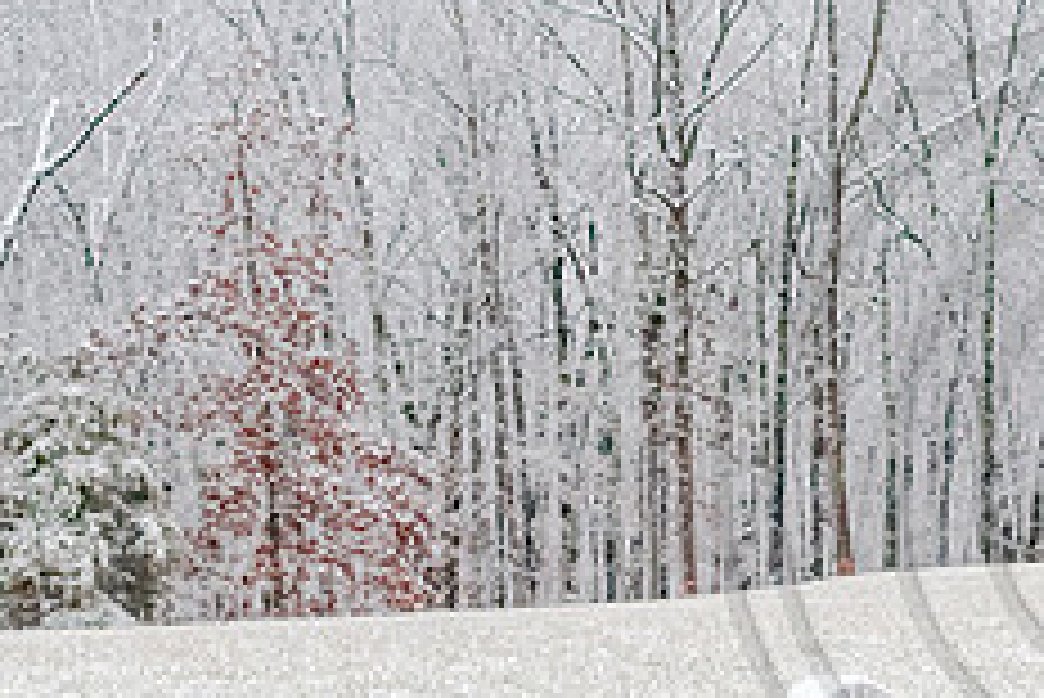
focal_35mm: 241
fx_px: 6993
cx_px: 1250
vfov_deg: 5.7
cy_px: 363
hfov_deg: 8.4
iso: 2500
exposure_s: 1/800
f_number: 7.1
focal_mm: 60
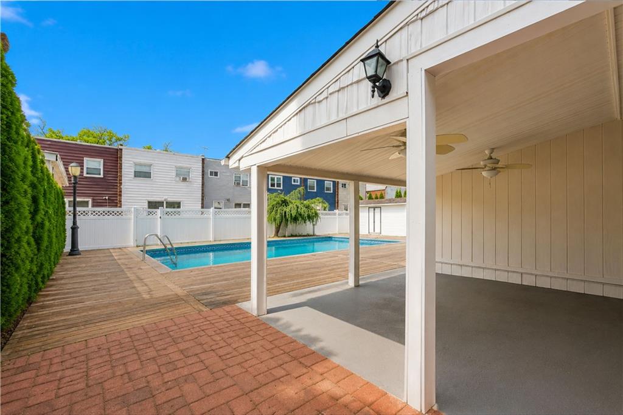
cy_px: 208
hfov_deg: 95.0
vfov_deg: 72.0
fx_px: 285
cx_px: 312
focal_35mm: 16
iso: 100
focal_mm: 16.5
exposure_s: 1/200
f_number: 7.1
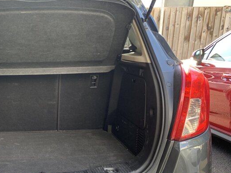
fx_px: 300
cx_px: 40
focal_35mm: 45
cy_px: 129
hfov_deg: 40.0
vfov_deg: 31.6
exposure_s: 1/121
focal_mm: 4.25
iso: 80
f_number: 1.8
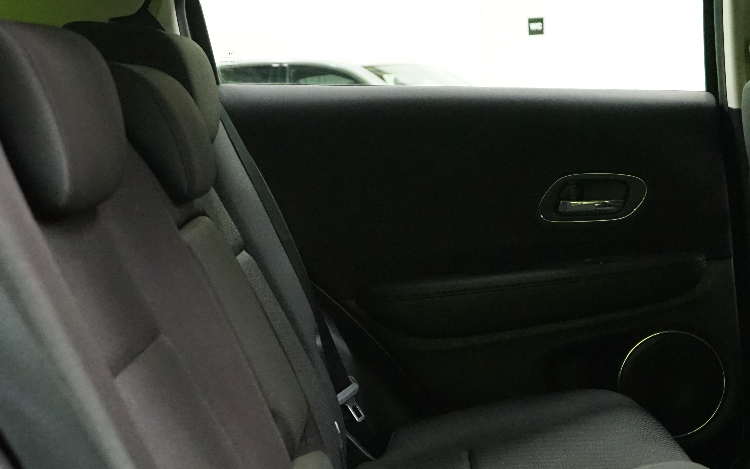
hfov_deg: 33.0
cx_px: 538
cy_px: 395
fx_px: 1247
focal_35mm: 61
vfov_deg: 21.0
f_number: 5
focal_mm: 32
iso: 6400
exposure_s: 1/50
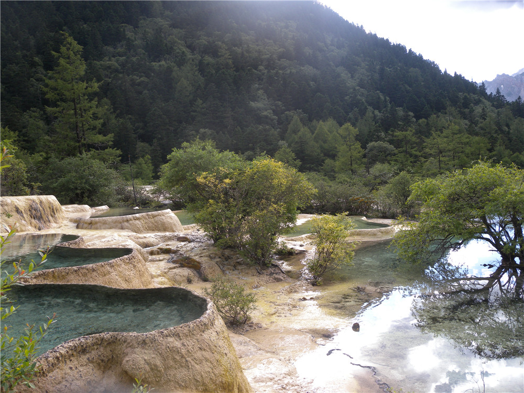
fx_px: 424
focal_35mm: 28
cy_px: 196
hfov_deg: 63.4
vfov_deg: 49.7
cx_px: 262
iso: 64
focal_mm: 6
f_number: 4.1
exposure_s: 1/103
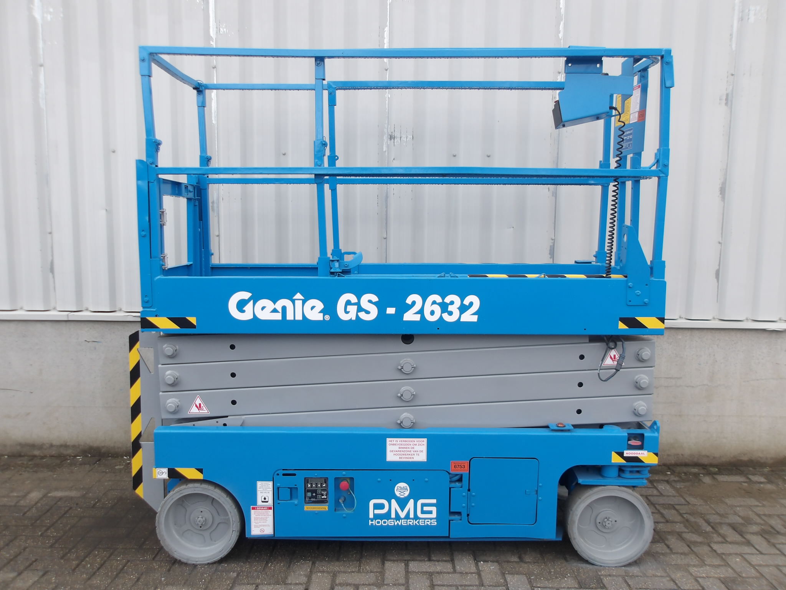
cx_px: 393
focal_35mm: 27
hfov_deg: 65.3
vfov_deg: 51.4
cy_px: 295
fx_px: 613
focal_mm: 4.9
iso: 100
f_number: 3
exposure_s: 1/185
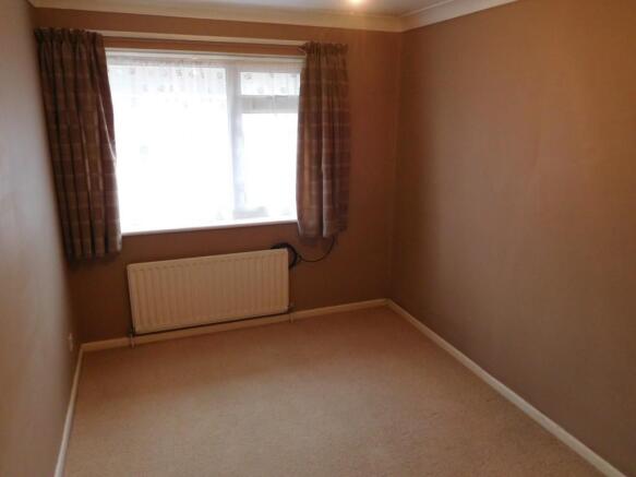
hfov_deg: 69.4
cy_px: 238
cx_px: 318
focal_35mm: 25
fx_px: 459
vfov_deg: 54.9
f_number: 3.4
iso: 400
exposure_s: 1/25
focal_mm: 4.5
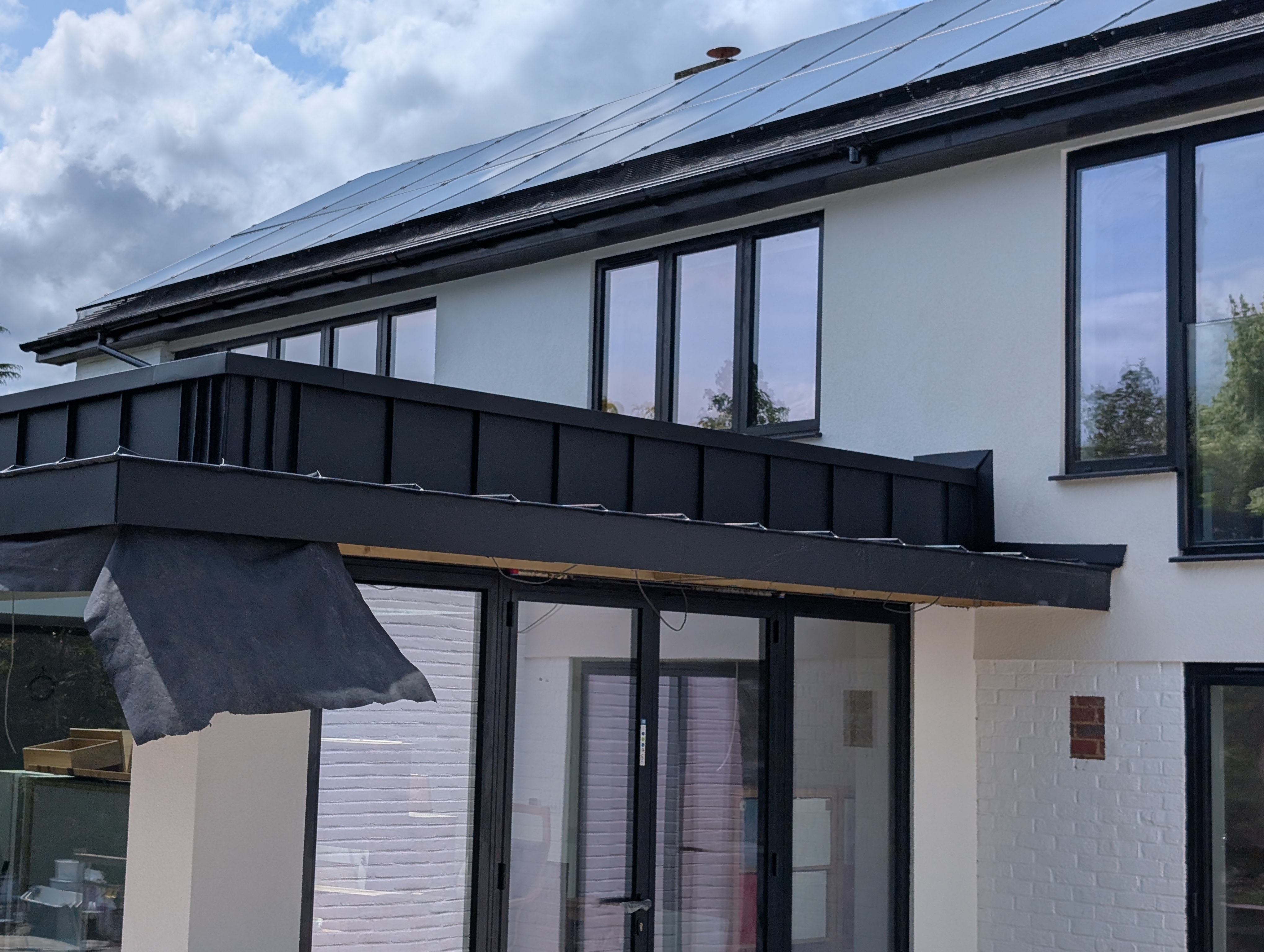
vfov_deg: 29.7
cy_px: 476
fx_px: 1792
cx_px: 632
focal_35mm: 49
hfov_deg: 38.9
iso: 22
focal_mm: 6.9
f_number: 1.68
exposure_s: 1/2294
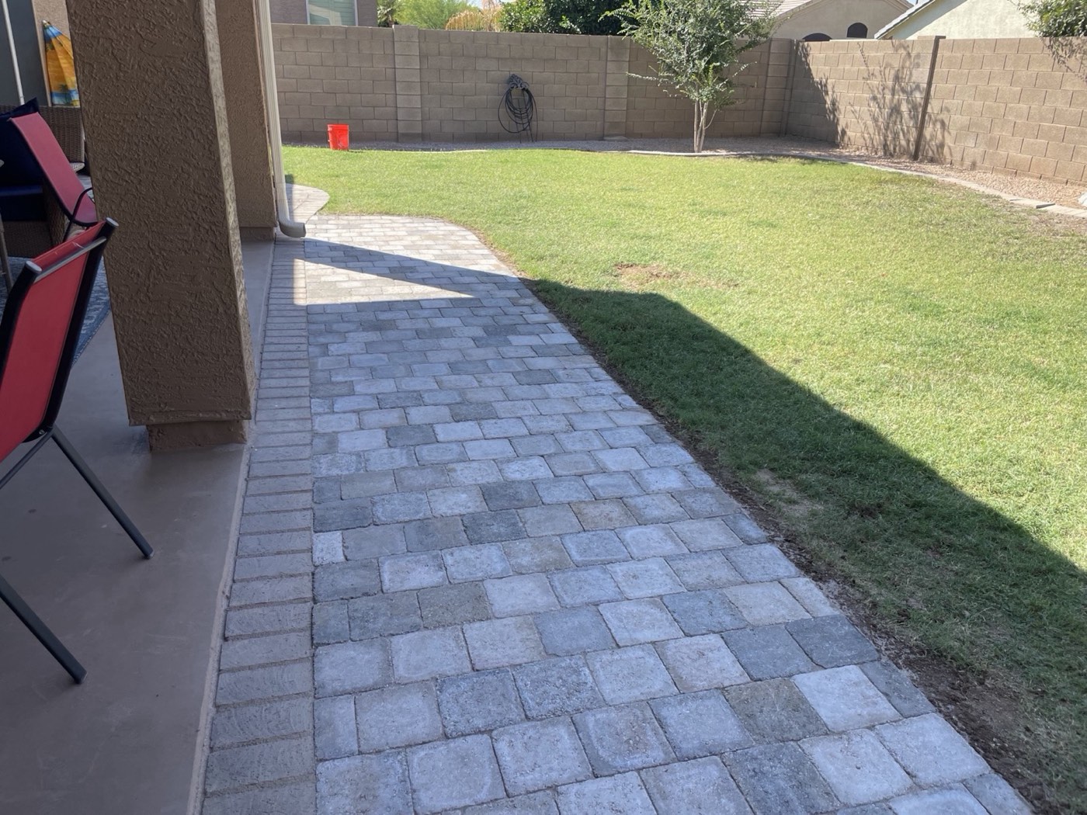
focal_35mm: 26
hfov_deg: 67.3
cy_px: 408
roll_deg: -1.4
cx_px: 544
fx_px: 816
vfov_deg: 53.1
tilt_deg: -22.3
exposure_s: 1/1125
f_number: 1.6
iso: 32
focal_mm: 4.2
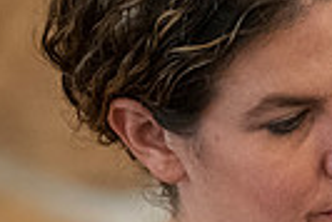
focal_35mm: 872
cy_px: 273
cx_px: 634
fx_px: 8050
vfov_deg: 1.6
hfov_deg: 2.4
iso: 3200
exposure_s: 1/60
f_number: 2.8
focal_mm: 200
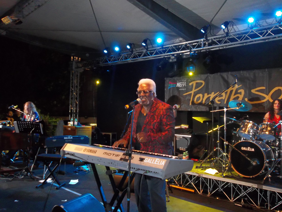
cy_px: 106
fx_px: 261
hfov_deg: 56.8
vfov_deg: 44.2
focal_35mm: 32
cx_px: 141
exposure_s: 1/40
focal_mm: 5.7
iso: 320
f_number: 3.7
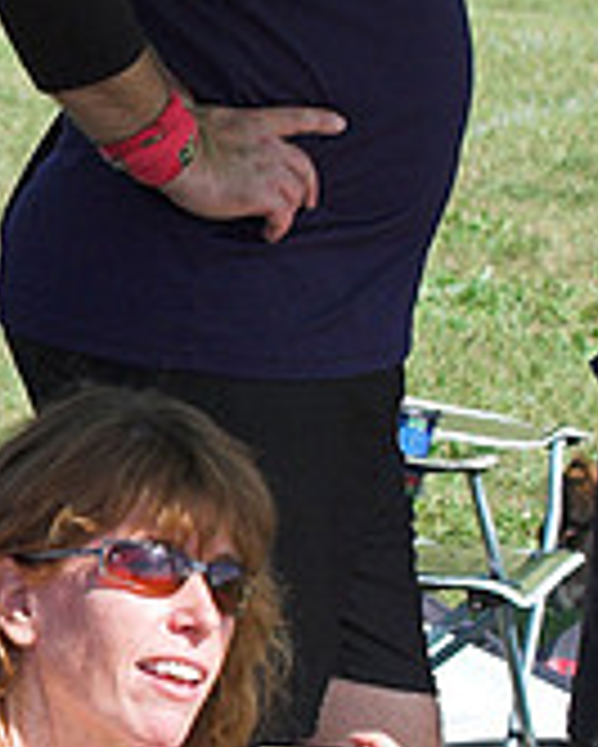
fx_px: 7581
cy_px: 567
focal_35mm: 343
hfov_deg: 4.5
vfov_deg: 5.6
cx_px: -589
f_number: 7.1
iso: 200
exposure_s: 1/500
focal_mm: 70
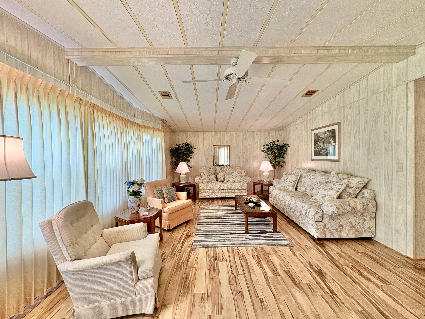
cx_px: 212
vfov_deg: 85.7
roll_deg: +1.4
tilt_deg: -0.5
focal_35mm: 14
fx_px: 172
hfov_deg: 102.1
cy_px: 160
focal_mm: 2.22
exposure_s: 1/120
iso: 160
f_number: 2.2
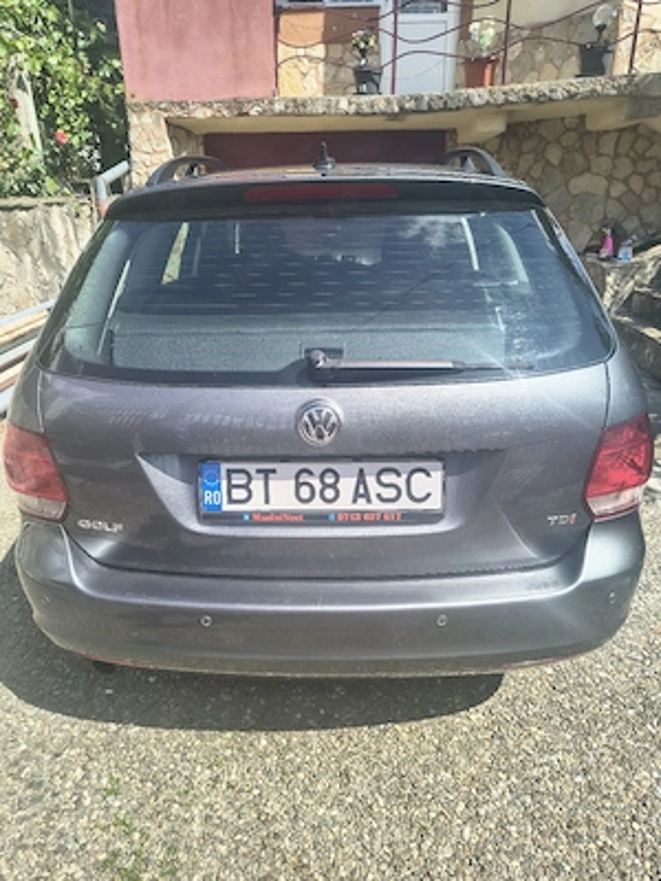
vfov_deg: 71.6
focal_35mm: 24
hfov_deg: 56.8
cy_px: 440
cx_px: 330
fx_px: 611
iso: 101
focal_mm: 5.56
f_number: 1.8
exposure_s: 1/1111
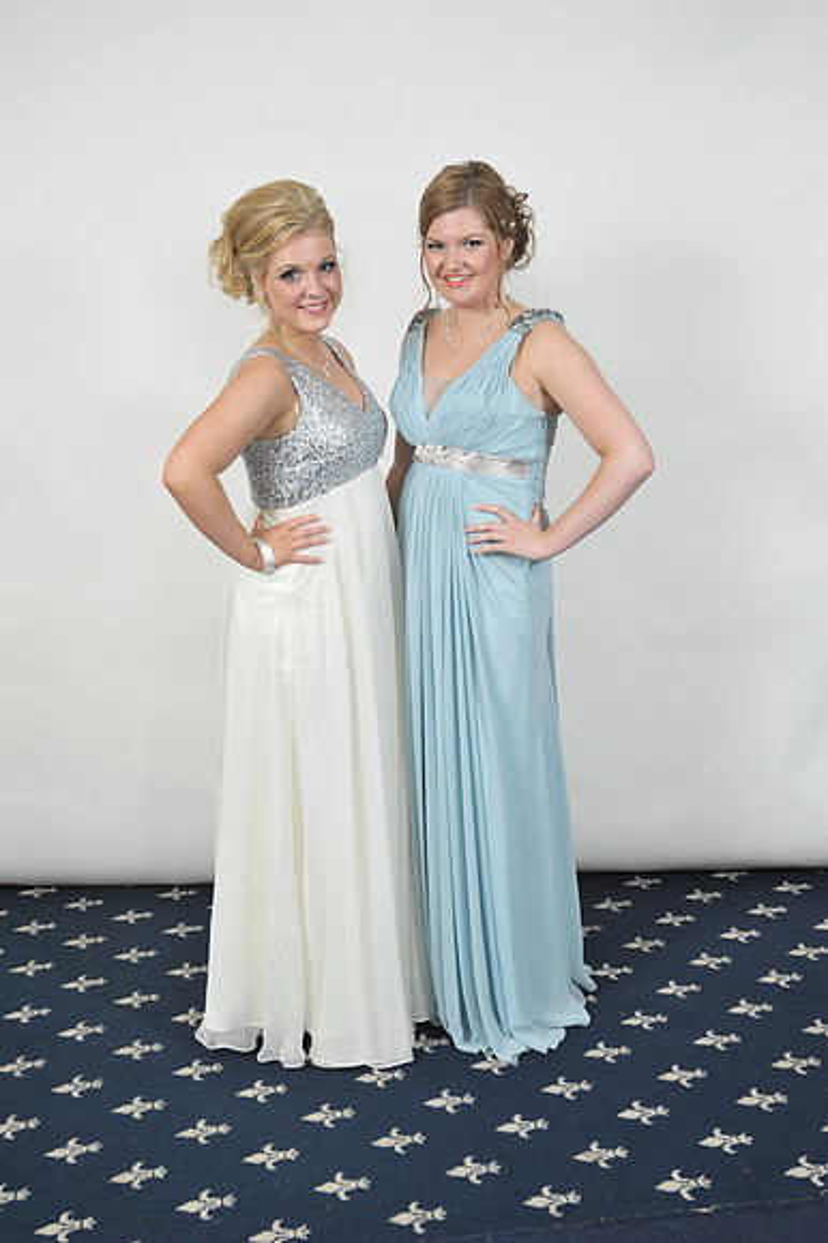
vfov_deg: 41.1
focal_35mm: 48
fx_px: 1658
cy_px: 622
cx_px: 414
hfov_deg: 28.0
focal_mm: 48
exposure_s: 1/160
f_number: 7.1
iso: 1000
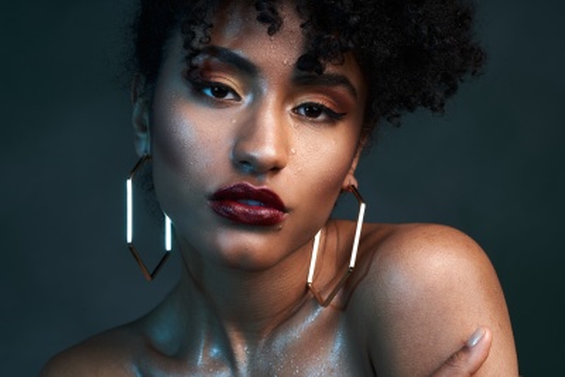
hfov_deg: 20.4
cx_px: 282
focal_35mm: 100
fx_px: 1570
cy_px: 188
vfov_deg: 13.7
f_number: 11
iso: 50
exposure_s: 1/160
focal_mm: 100
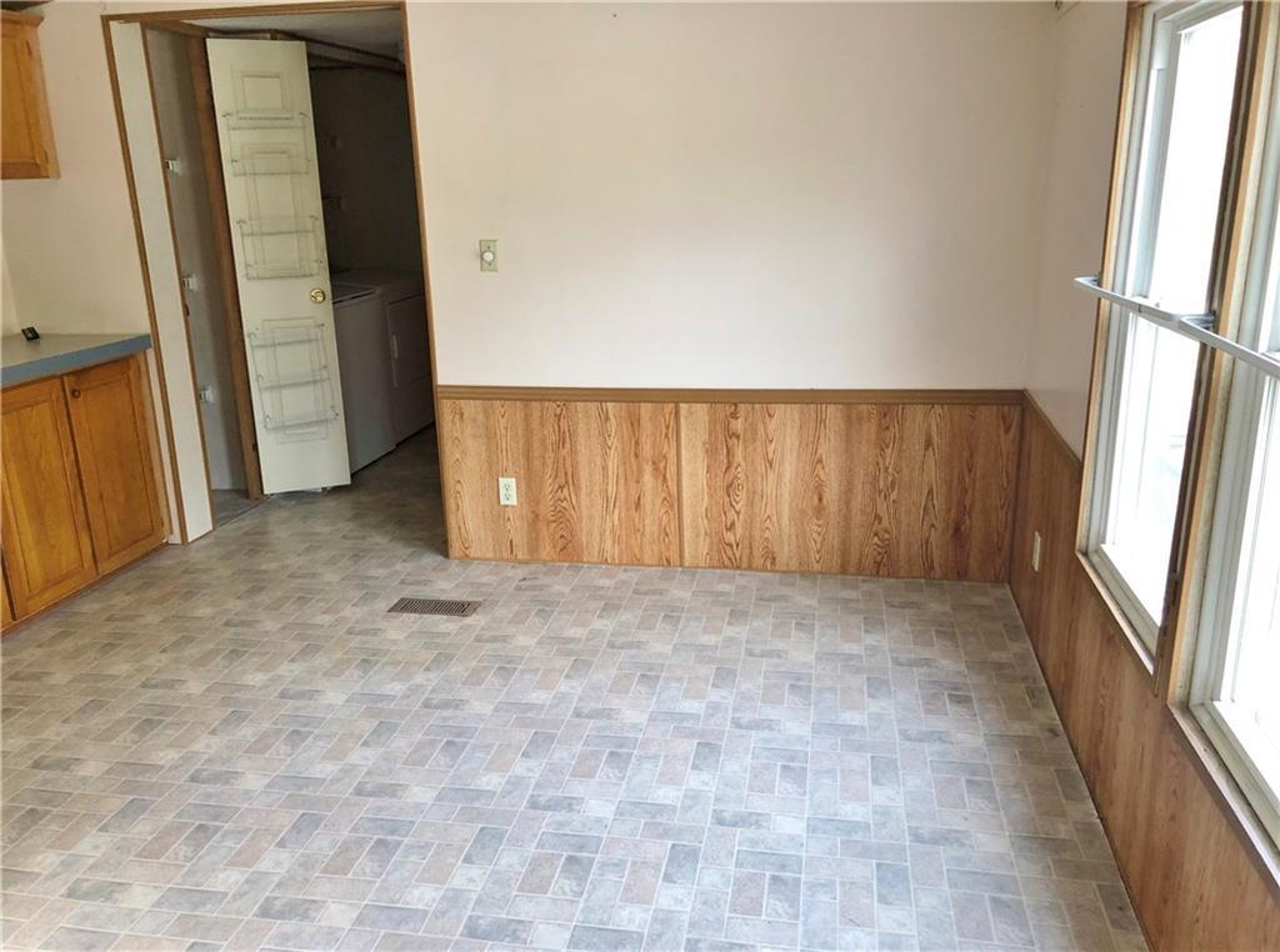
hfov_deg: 63.6
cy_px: 476
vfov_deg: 49.5
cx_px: 640
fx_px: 1032
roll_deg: +1.2
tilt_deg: -15.4
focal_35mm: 28
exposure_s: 1/30
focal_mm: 4
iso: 32
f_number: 1.8
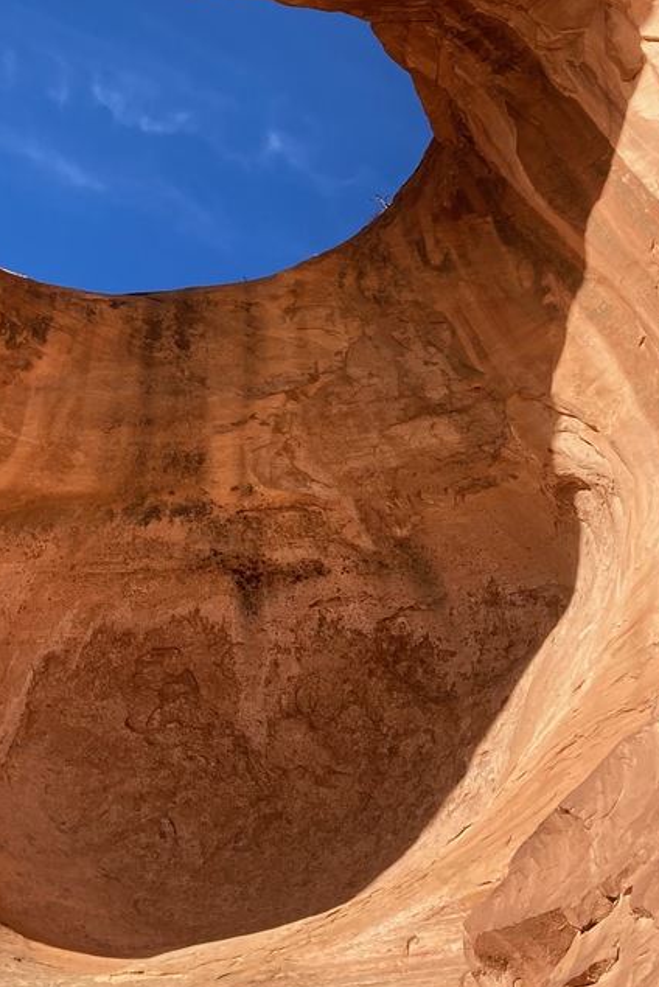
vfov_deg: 32.0
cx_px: -84
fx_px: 1673
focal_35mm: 61
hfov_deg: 21.1
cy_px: 201
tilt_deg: +58.5
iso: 20
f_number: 1.8
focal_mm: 3.99
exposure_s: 1/842
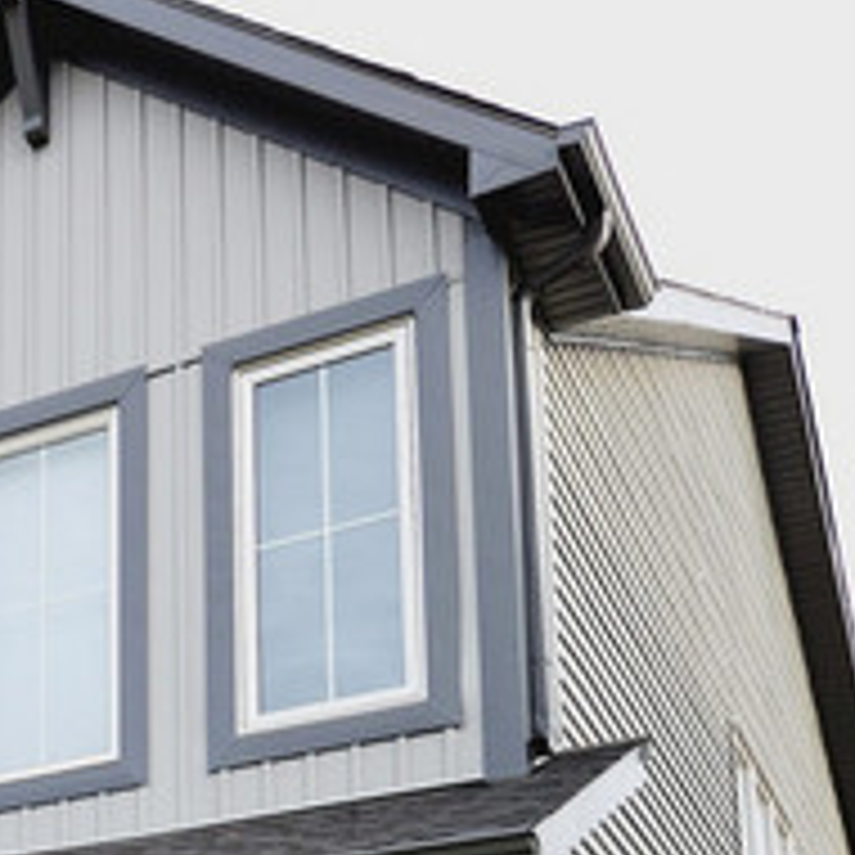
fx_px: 2040
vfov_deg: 21.7
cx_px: -308
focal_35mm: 73
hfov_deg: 21.1
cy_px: 1071
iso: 20
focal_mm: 5.4
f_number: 1.8
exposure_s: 1/647
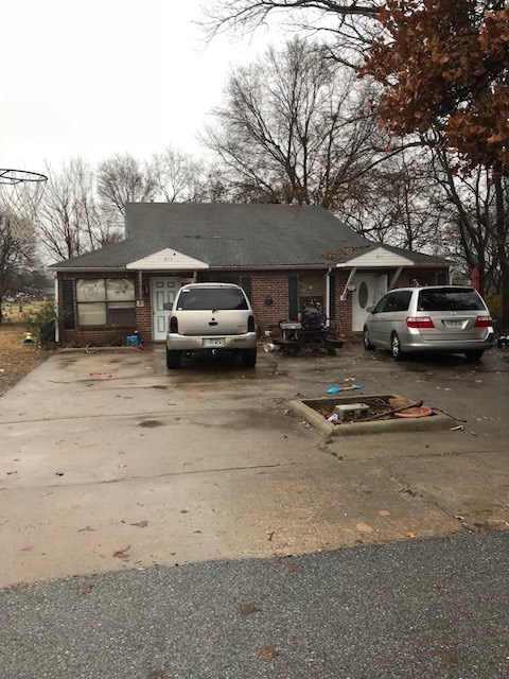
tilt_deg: -4.2
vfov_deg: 63.4
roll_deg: -0.2
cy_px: 340
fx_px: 549
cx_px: 254
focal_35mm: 28
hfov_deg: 49.7
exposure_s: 1/60
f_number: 1.8
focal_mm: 3.99
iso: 32
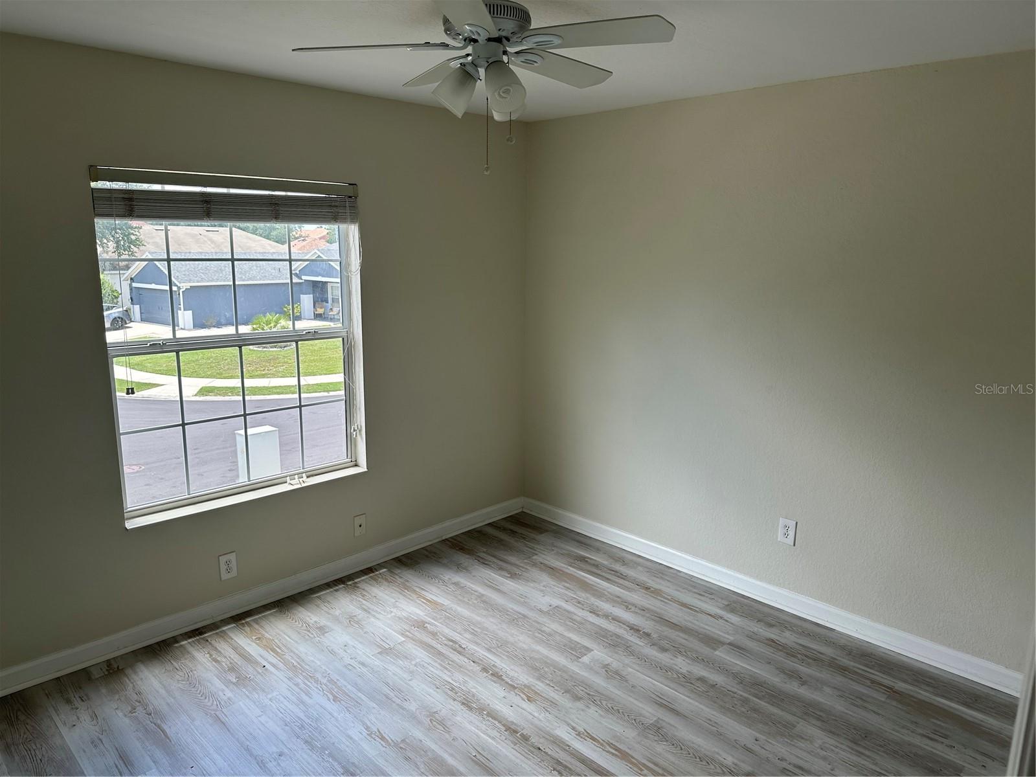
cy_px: 388
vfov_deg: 56.8
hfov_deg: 71.6
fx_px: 718
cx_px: 518
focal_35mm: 24
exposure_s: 1/414
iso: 80
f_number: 1.78
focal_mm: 6.86
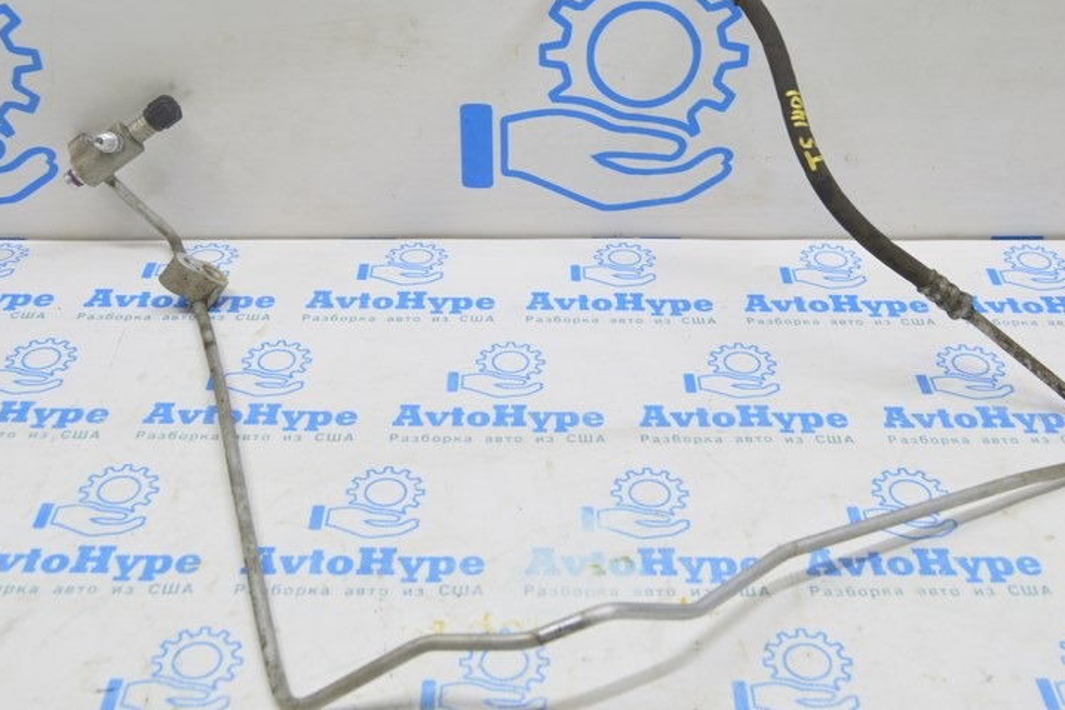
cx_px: 562
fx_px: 1391
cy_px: 242
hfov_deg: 41.9
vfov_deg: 28.5
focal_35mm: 47
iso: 400
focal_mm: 22
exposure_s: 1/20
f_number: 5.6
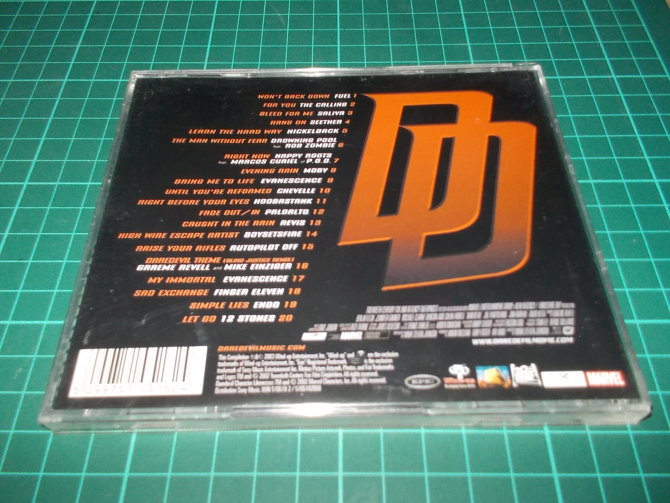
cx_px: 335
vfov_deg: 48.2
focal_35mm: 29
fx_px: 561
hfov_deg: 61.7
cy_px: 252
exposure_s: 1/30
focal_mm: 4.1
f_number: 3.3
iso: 200
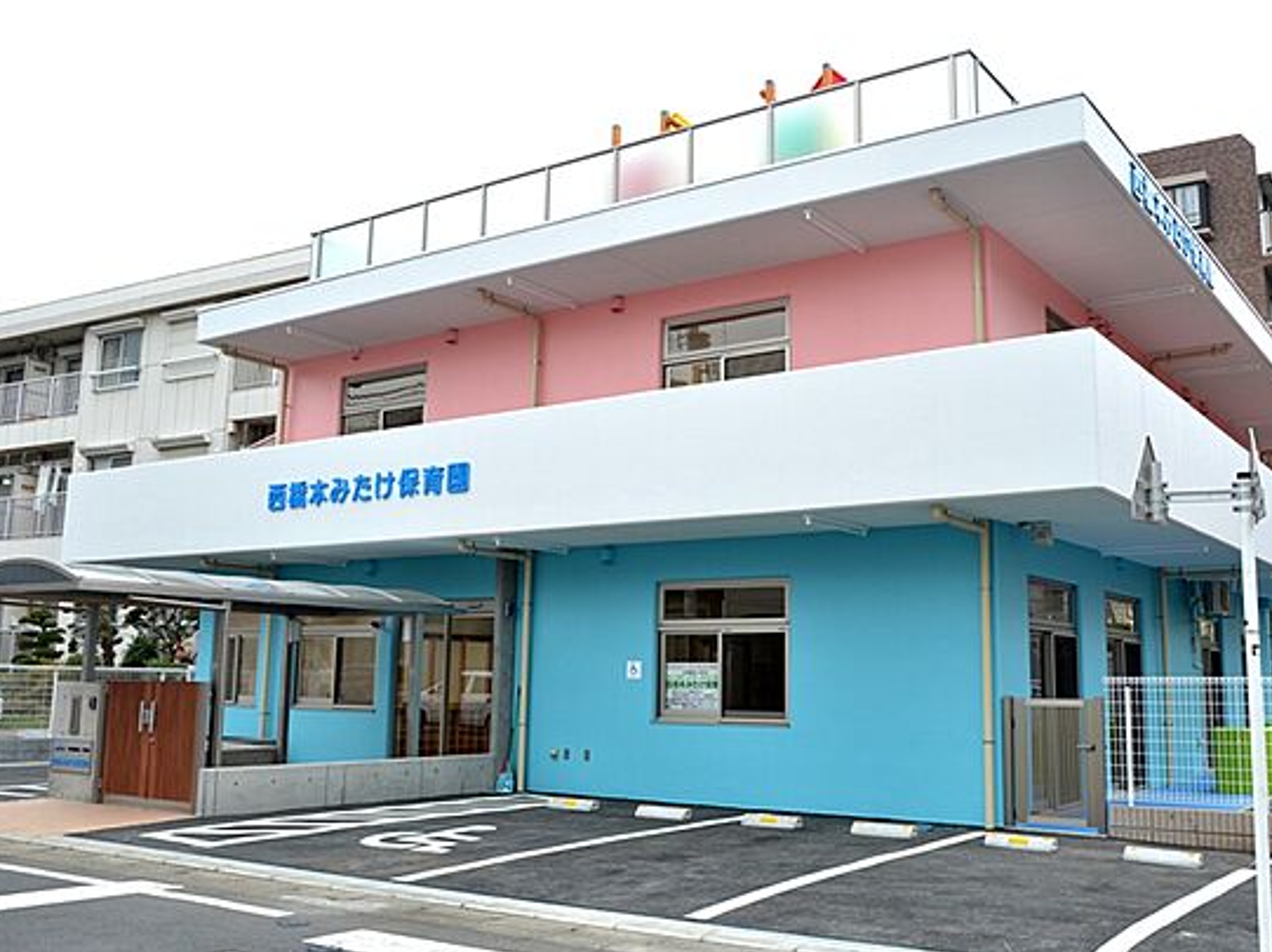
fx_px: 1212
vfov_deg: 42.9
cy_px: 477
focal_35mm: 33
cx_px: 717
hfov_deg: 55.2
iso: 250
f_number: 5.6
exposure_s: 1/125
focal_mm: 20
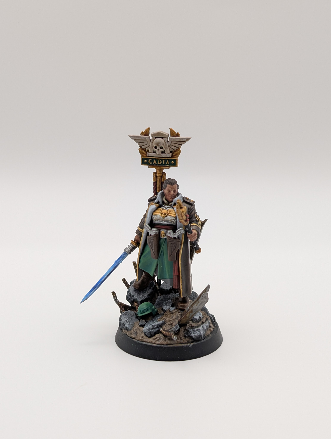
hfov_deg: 29.7
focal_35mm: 49
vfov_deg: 38.9
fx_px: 623
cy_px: 220
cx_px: 166
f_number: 1.68
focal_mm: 6.9
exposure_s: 1/94.5
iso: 43
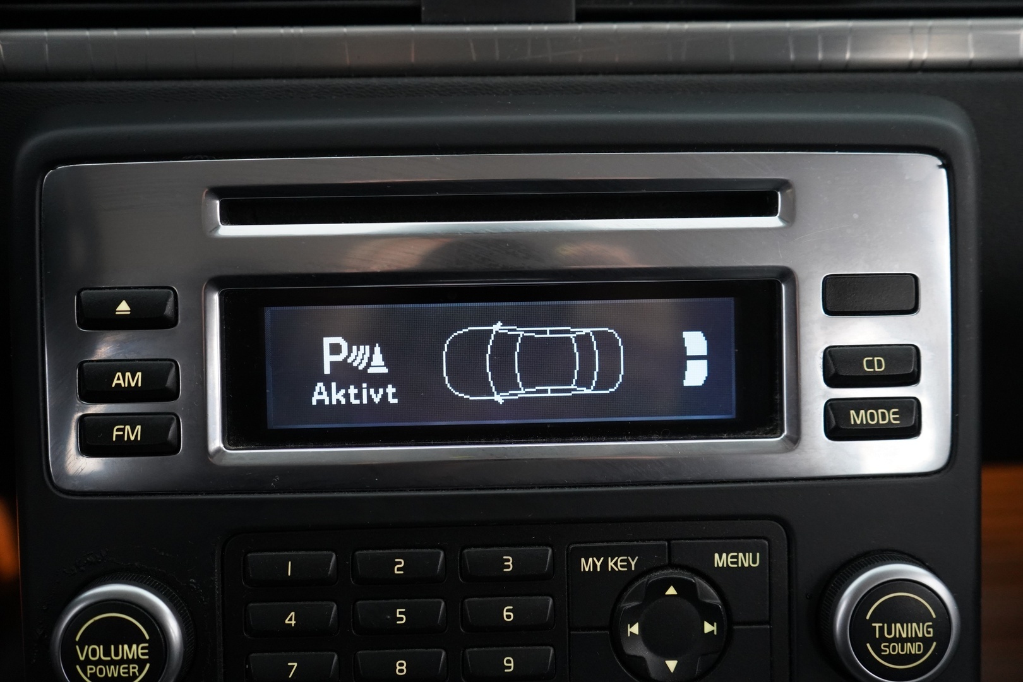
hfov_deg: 55.8
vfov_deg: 38.9
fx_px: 966
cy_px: 341
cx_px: 512
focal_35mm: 34
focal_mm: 34
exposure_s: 1/40
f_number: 4
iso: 4000
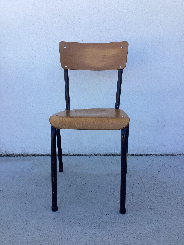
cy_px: 122
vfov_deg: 58.4
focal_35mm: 31
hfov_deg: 45.4
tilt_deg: -15.4
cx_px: 92
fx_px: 220
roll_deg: -0.7
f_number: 2.4
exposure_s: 1/299
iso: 25
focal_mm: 3.3
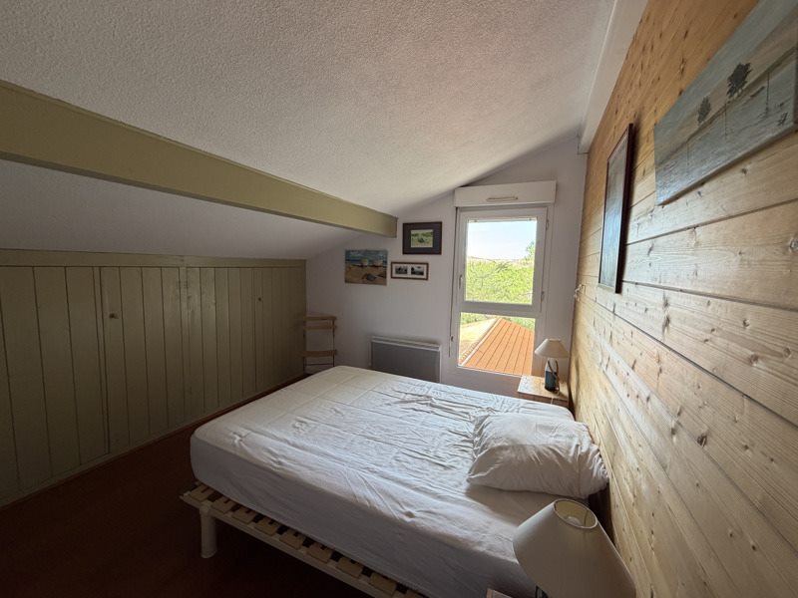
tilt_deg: -6.0
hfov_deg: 102.1
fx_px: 323
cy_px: 299
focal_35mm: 14
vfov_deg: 85.7
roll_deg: -1.7
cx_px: 399
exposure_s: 1/121
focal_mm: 2.22
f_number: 2.2
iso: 160
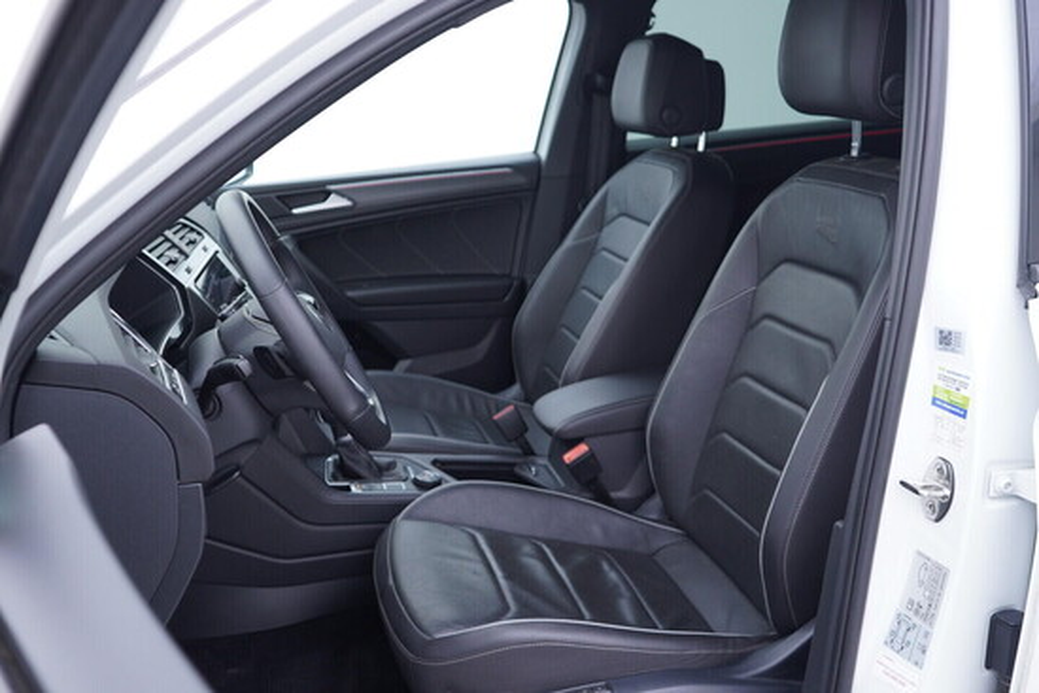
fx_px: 1039
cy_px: 346
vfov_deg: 36.9
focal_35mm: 36
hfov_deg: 53.1
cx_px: 520
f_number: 2.8
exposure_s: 1/40
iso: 160
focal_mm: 24
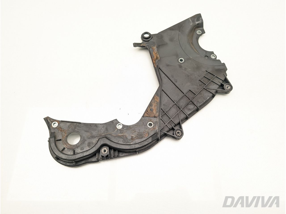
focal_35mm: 24
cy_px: 107
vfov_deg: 56.8
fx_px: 198
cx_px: 143
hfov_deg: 71.6
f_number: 1.68
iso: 29
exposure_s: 1/91.7
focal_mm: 6.9
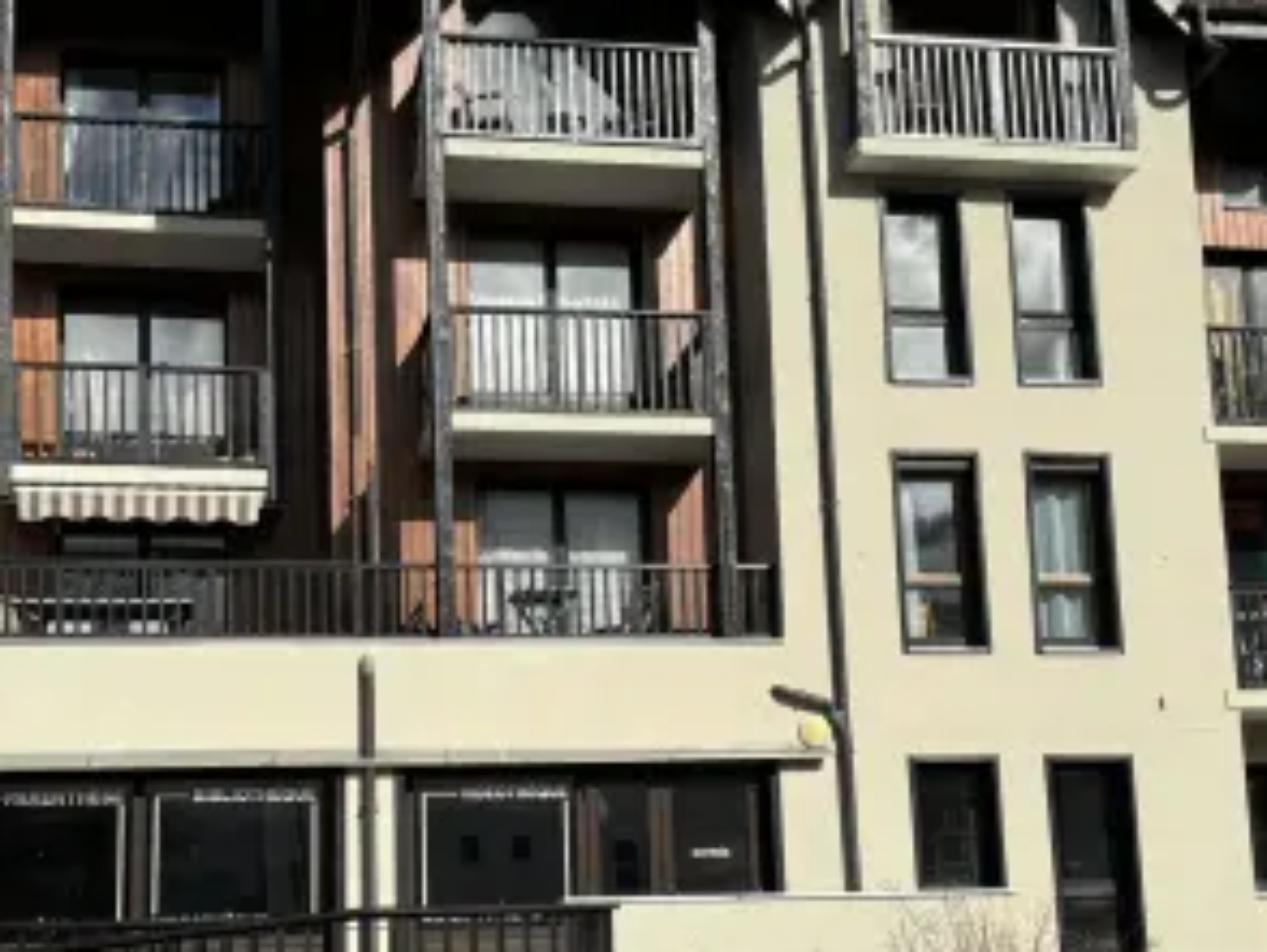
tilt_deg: +9.1
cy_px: 642
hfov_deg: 36.1
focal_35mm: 53
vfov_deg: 27.4
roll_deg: +1.1
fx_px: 1941
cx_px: 547
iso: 50
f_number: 1.6
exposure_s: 1/5618
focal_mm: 5.96
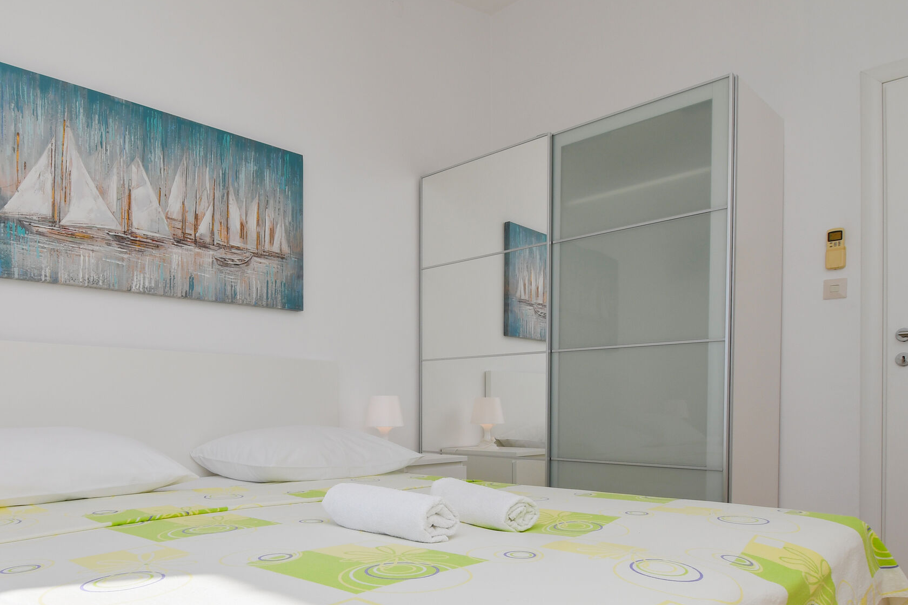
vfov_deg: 50.1
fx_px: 631
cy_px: 419
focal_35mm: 25
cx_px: 346
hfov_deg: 70.5
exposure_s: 1/160
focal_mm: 10
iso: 125
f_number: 11
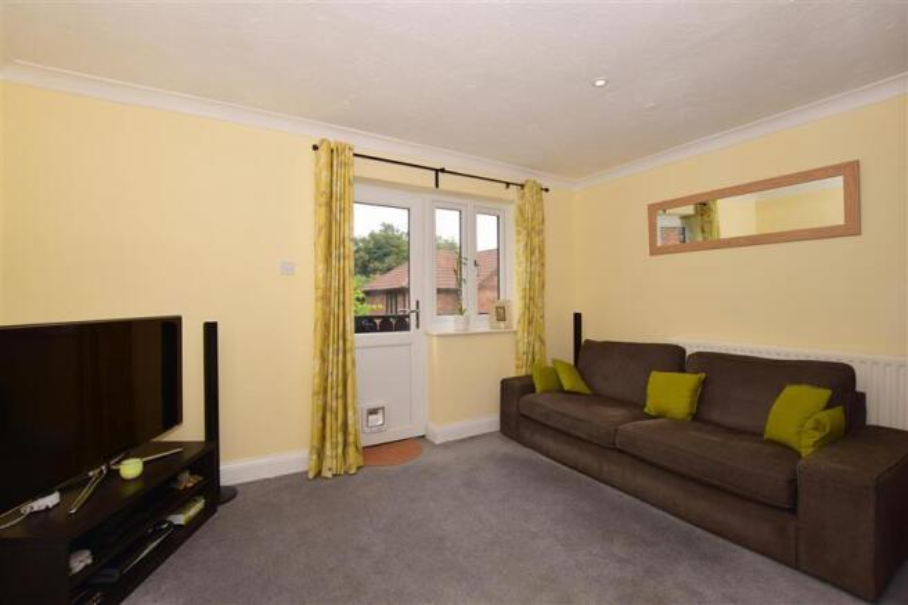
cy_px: 302
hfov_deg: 100.4
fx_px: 378
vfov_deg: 77.3
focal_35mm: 15
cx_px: 454
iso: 200
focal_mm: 10
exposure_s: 1/160
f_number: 7.1
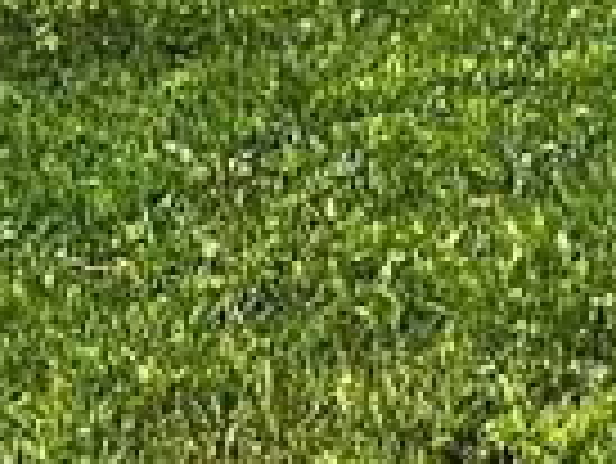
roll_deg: +1.3
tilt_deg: -0.2
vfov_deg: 4.0
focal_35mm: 358
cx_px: 791
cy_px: -1108
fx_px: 6376
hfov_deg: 5.5
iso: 64
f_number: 1.78
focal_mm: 6.86
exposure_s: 1/1376
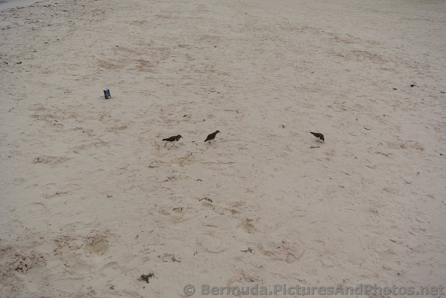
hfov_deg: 58.7
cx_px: 223
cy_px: 149
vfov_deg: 41.2
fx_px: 397
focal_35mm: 32
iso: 100
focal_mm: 12.2
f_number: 4.5
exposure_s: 1/400
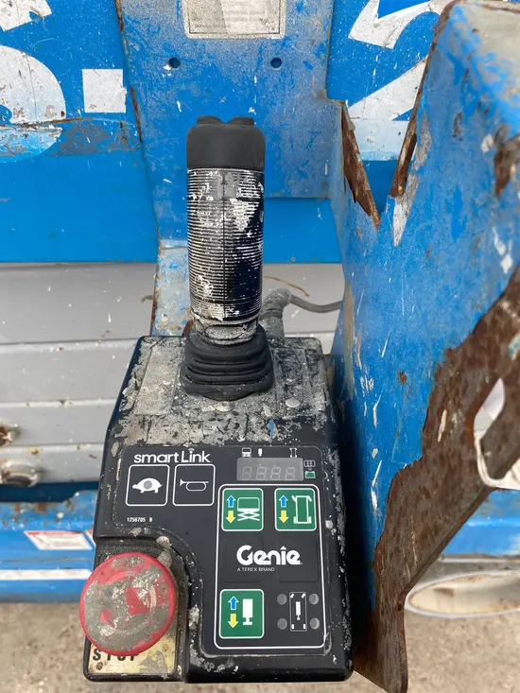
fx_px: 521
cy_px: 346
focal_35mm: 26
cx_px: 260
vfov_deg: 67.3
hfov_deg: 53.1
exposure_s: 1/228
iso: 32
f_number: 1.8
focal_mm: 4.25
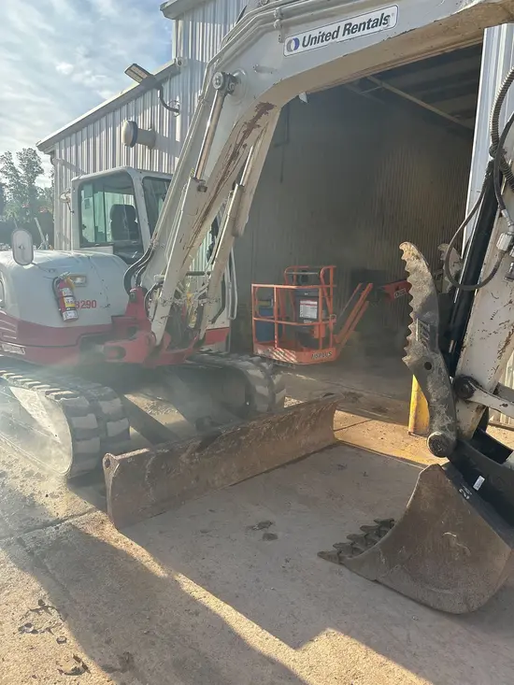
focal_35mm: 26
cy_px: 342
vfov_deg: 67.3
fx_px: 515
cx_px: 257
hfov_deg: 53.1
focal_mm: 5.96
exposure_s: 1/1220
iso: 50
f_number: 1.6
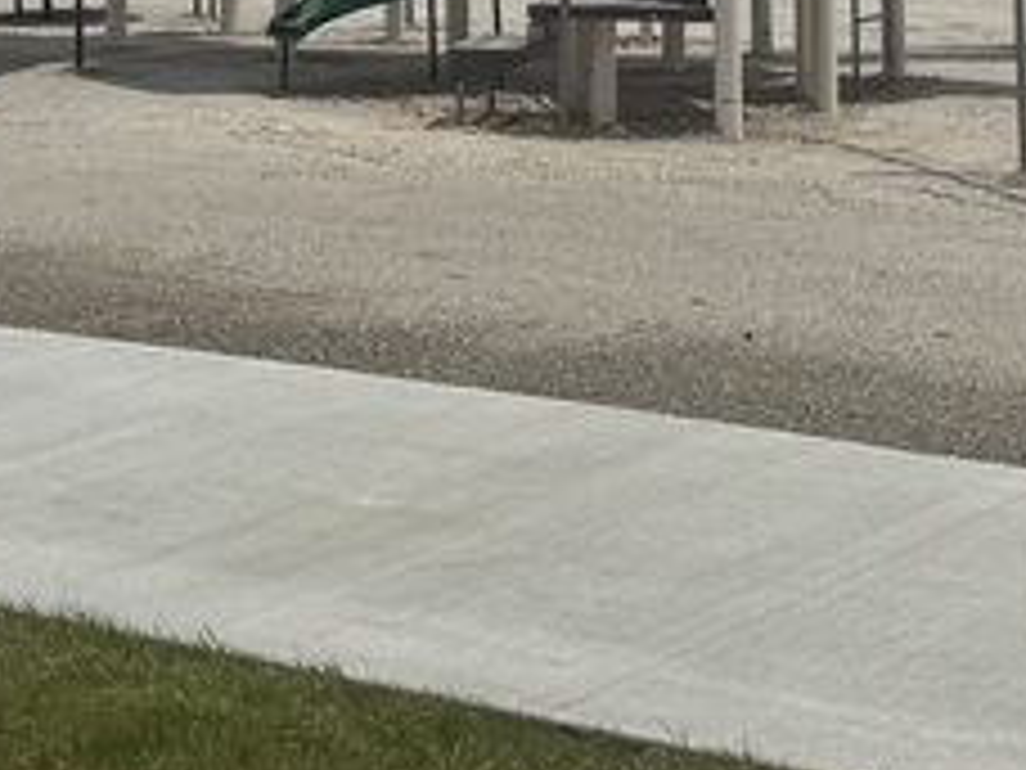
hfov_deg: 18.2
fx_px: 3201
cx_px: 441
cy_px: -576
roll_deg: -1.0
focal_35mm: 108
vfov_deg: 12.6
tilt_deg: +7.6
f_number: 1.78
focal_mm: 6.76
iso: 64
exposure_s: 1/14286
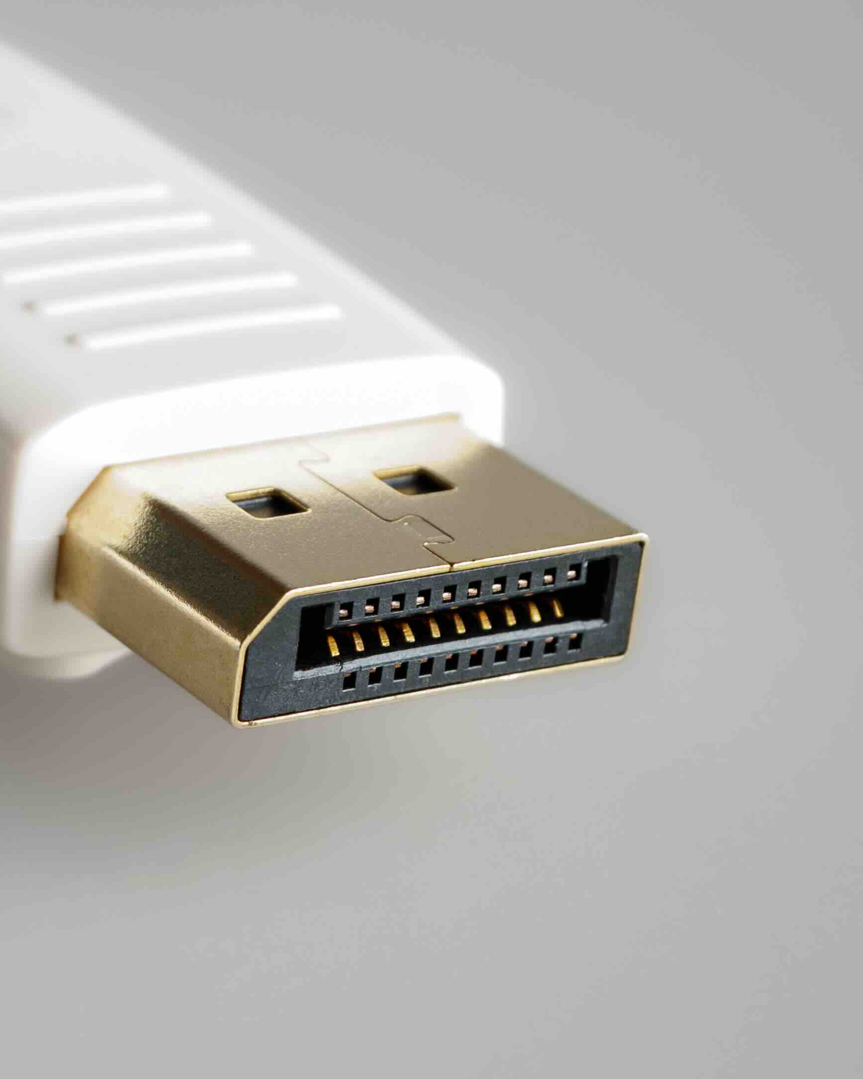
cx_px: -111
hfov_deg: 10.1
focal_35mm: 151
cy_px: 554
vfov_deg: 12.8
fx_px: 4820
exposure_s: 1/160
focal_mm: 42
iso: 100
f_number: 9
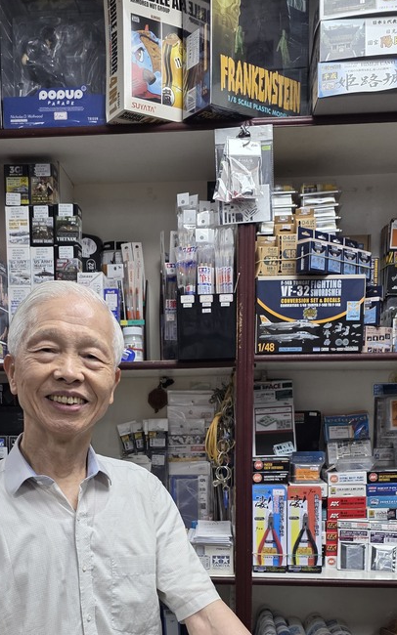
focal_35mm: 39
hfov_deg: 32.6
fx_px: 675
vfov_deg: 48.2
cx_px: 151
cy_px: 487
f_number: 1.7
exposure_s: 1/120
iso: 125
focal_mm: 6.3
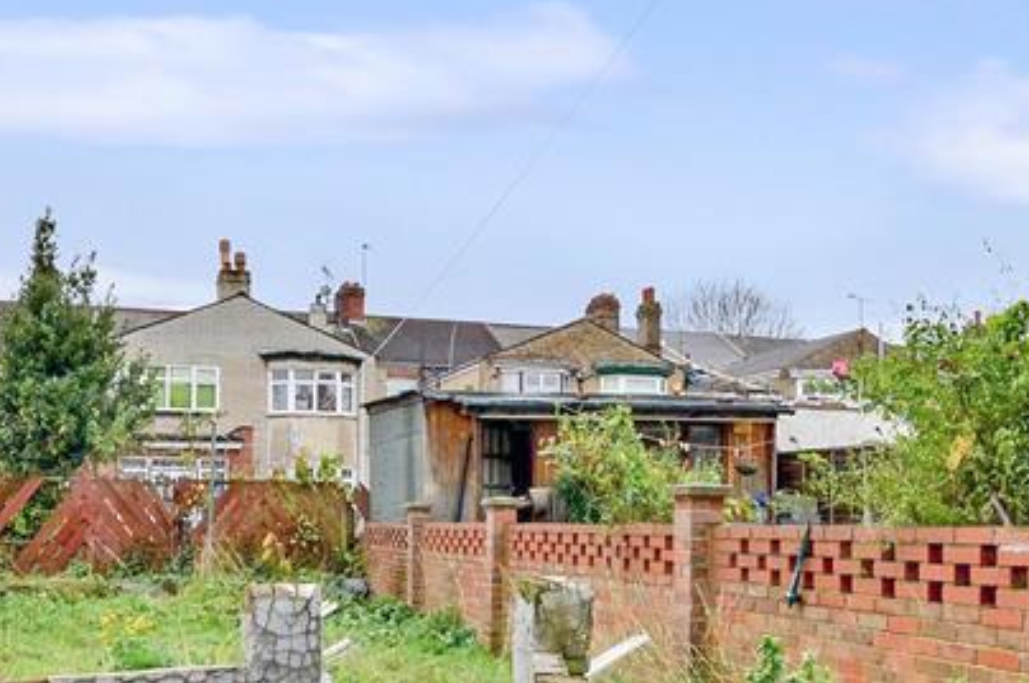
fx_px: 1084
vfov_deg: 34.7
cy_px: 449
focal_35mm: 38
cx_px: 530
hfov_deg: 50.8
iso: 200
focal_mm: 10
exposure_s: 1/20
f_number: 11
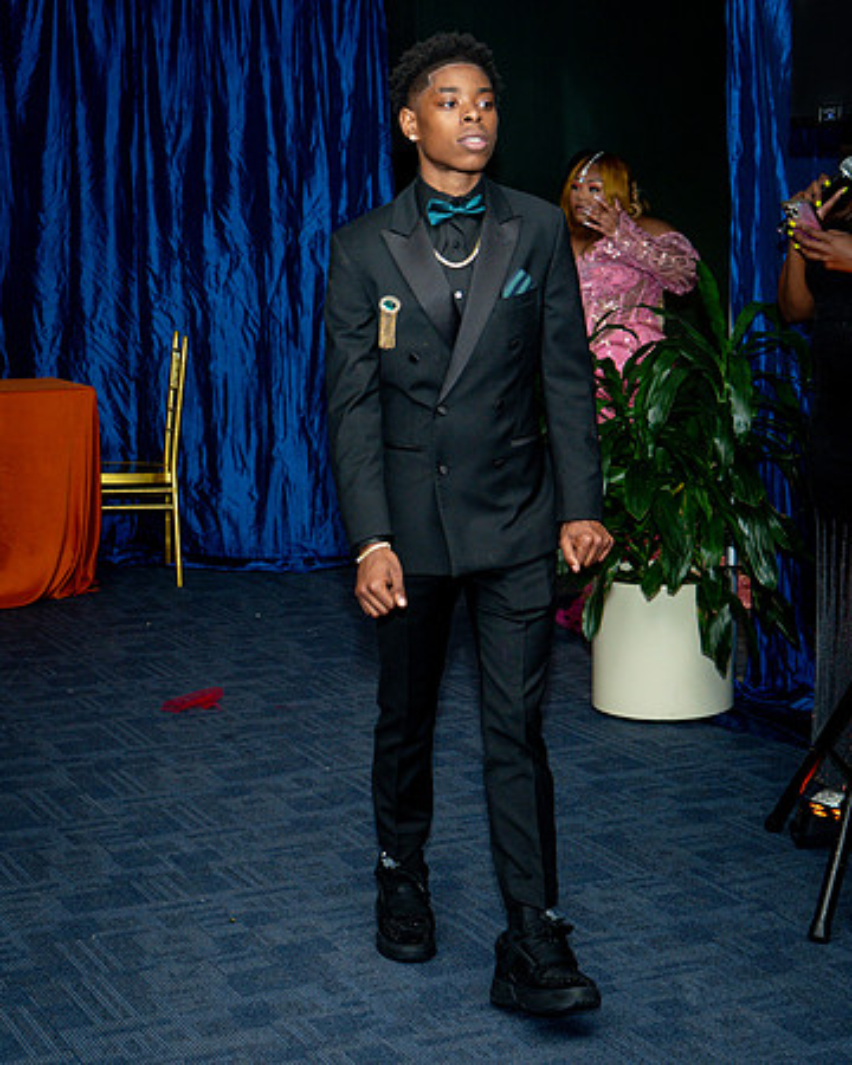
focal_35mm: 66
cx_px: 474
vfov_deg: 28.6
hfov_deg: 23.1
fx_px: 2087
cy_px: 532
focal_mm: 40
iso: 640
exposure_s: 1/125
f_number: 4
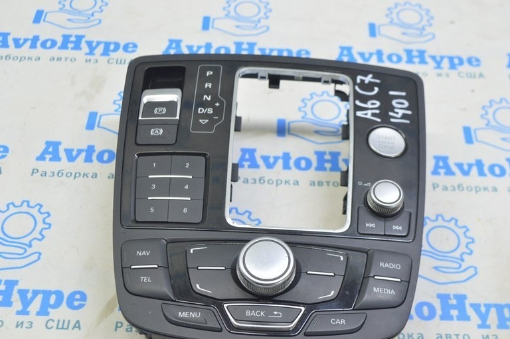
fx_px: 736
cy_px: 214
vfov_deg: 25.9
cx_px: 273
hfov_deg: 38.2
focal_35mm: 52
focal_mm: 26
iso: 400
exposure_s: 1/20
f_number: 5.6
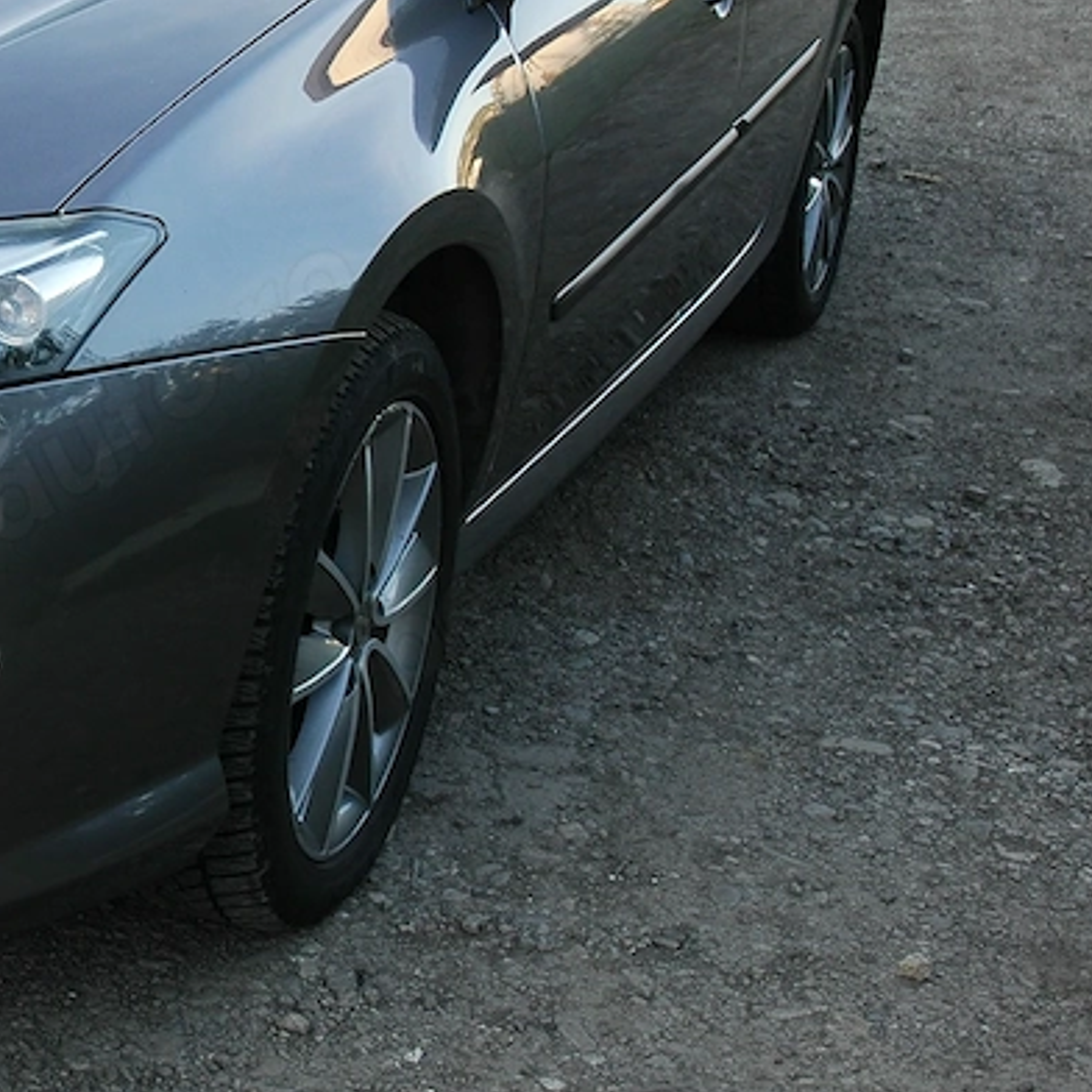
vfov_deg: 22.1
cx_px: -192
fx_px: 2784
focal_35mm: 78
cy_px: 408
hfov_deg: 20.8
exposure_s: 1/100
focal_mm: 24
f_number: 5
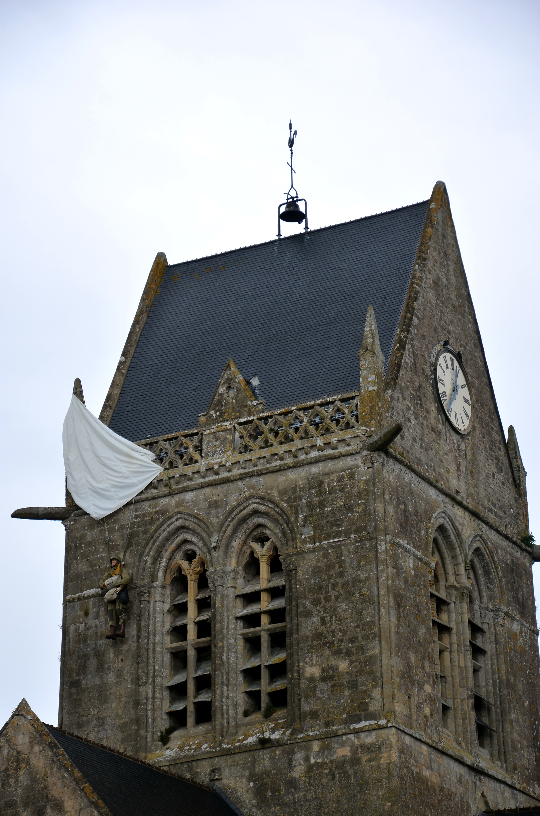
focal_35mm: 105
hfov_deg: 13.0
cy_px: 408
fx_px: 2373
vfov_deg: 19.5
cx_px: 270
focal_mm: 70
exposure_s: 1/500
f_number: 5.6
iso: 200
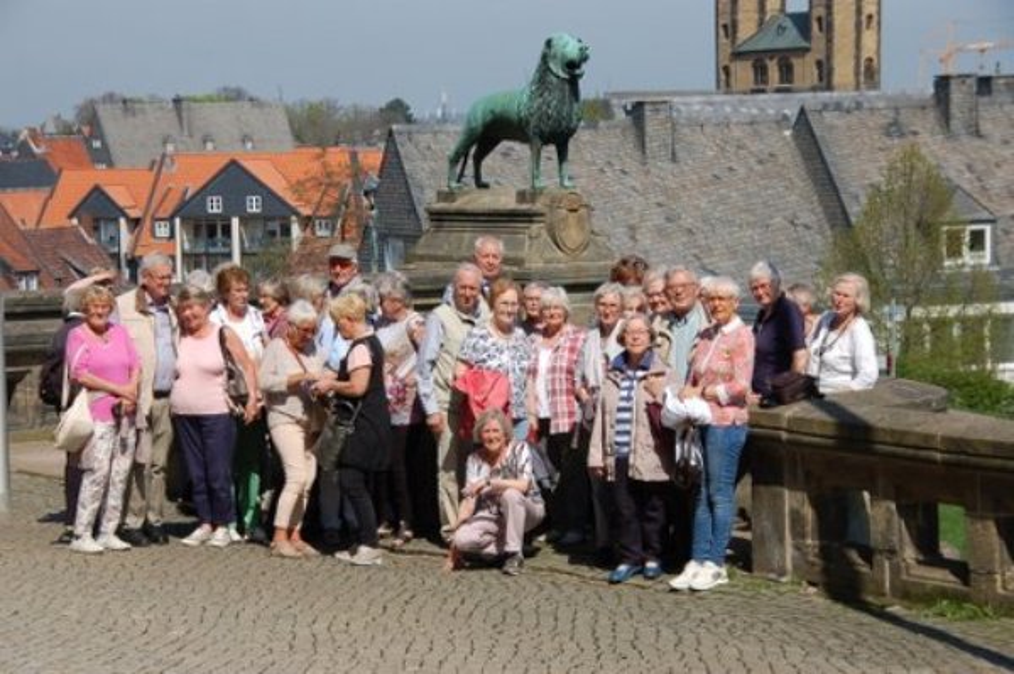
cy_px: 337
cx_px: 507
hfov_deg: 20.9
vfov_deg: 14.0
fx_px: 2744
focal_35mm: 98
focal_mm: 65
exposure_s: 1/250
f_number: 10
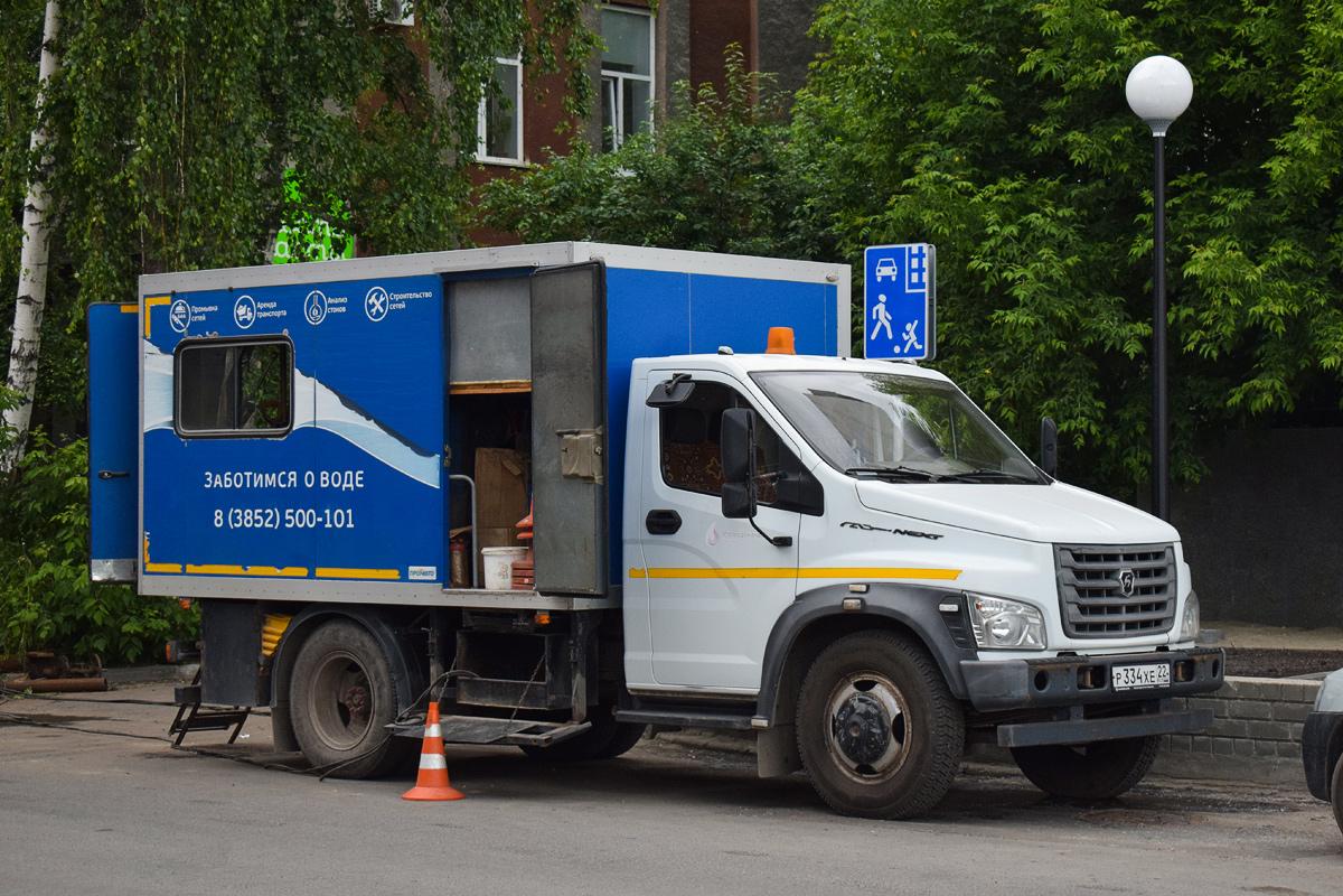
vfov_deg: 18.9
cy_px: 448
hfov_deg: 28.1
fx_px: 2686
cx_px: 672
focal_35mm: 72
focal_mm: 48
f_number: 5.6
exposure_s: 1/400
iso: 800
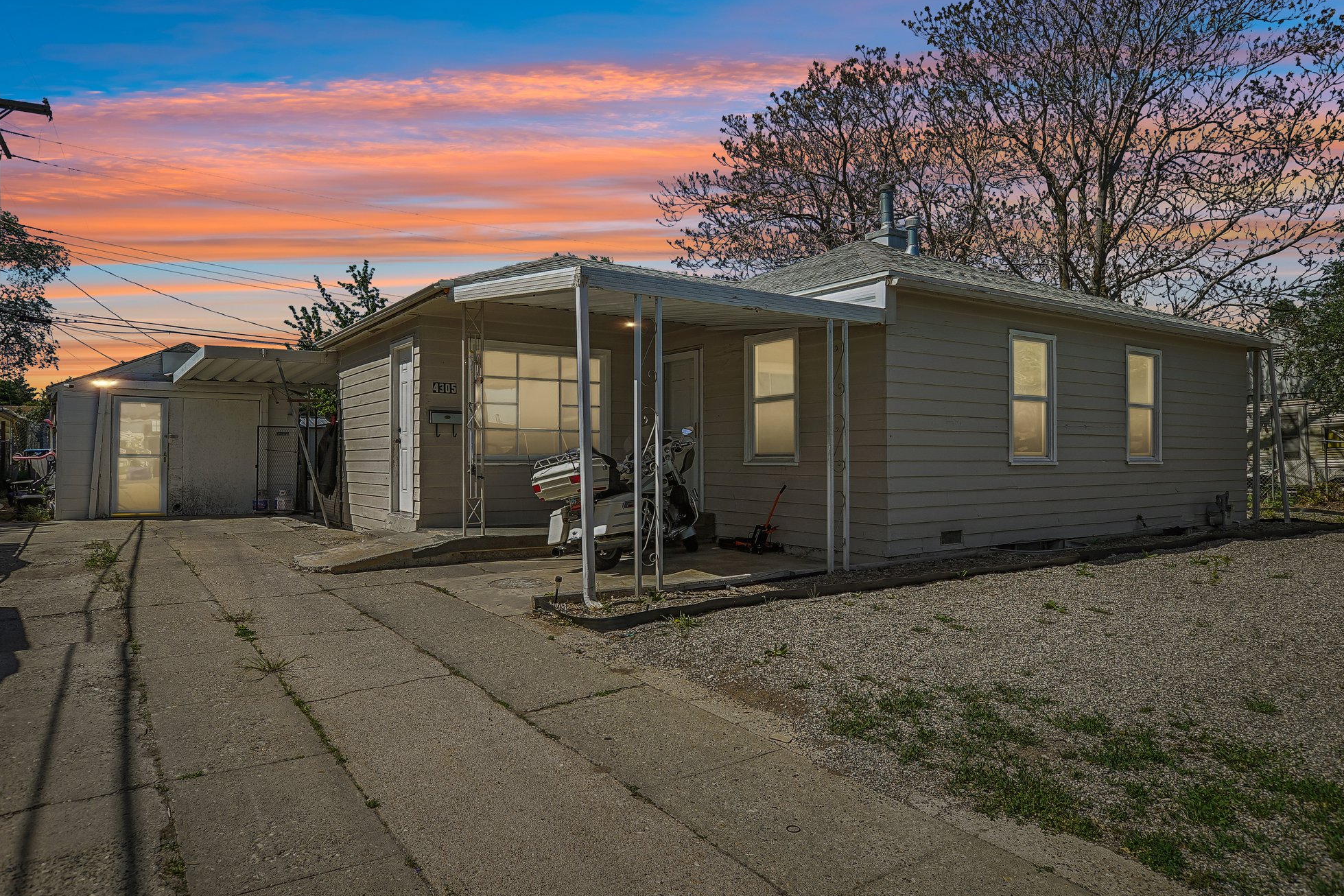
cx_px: 648
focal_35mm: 23
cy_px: 433
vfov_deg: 55.1
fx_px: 859
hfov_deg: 76.1
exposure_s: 1/400
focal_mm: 22
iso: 100
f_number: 8
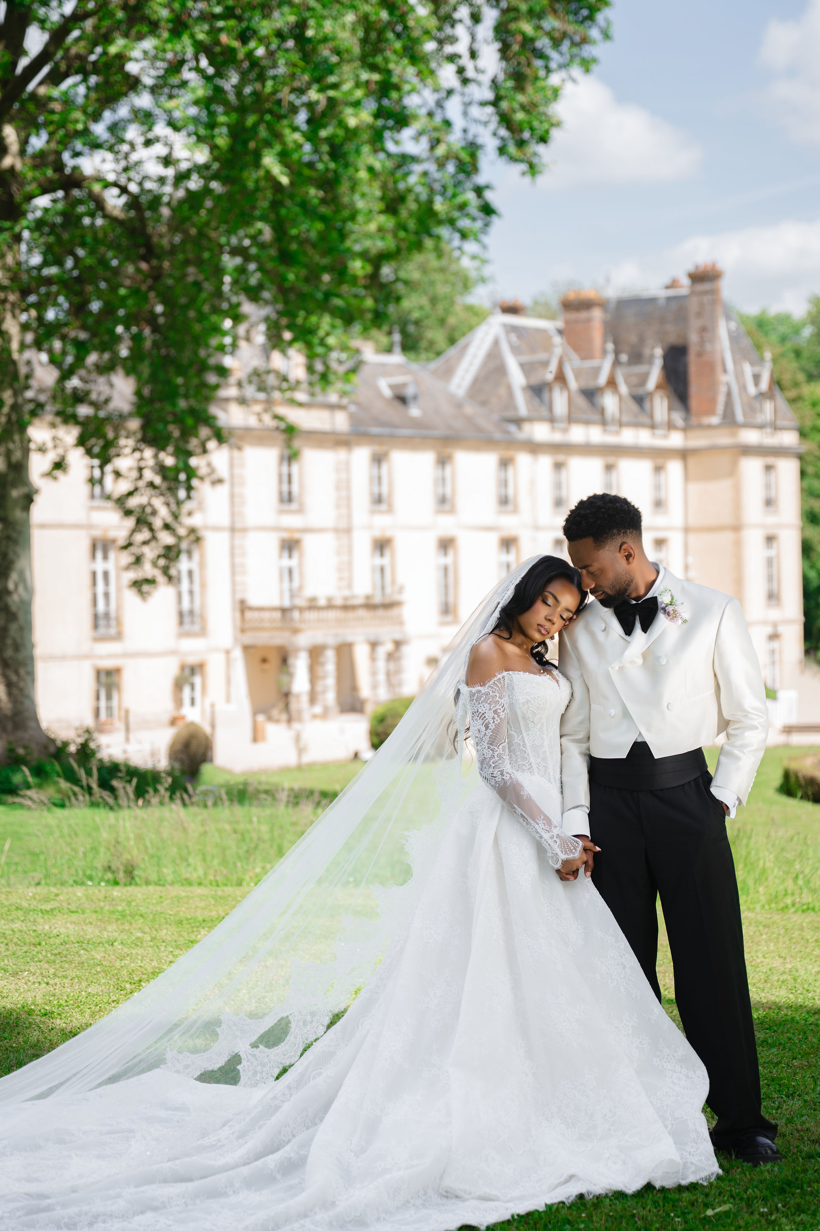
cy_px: 549
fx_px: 2528
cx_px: 417
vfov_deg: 27.3
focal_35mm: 74
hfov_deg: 18.4
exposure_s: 1/800
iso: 100
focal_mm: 66
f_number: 2.8
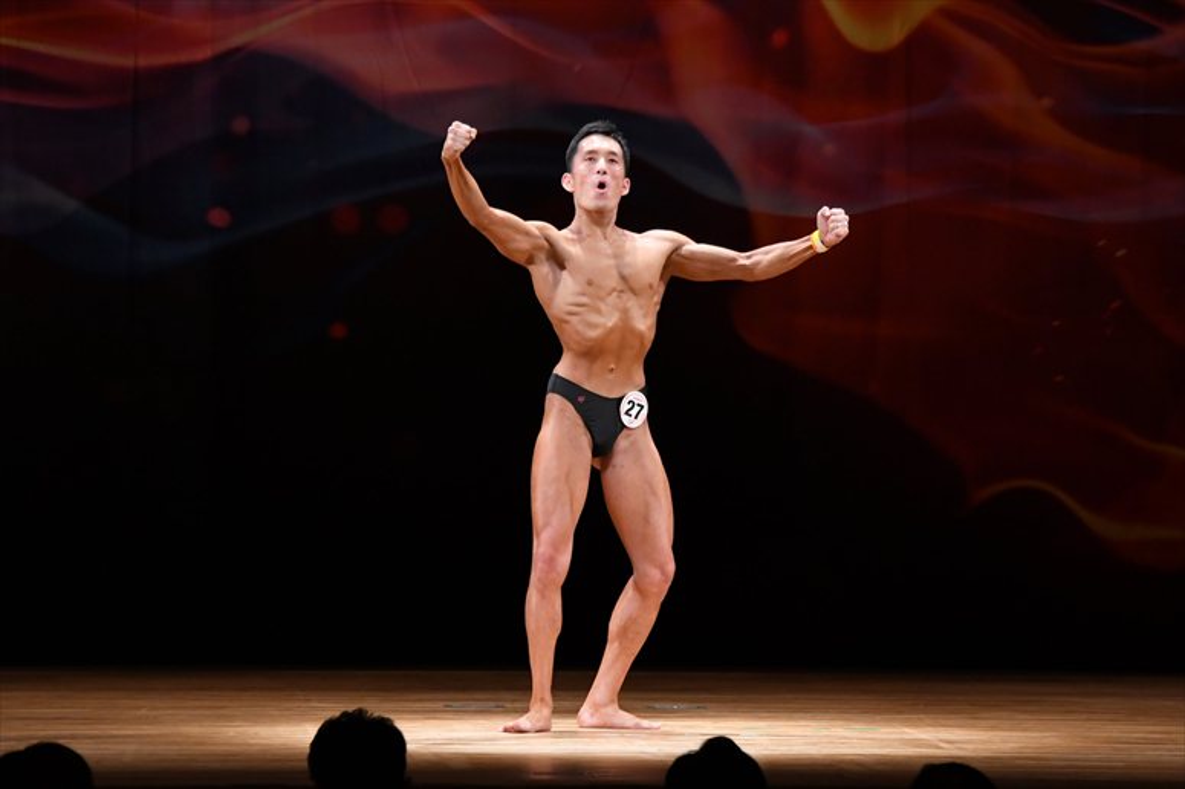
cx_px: 592
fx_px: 7403
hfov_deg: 9.2
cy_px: 394
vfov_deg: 6.1
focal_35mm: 225
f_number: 5.6
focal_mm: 150
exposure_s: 1/400
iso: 3200
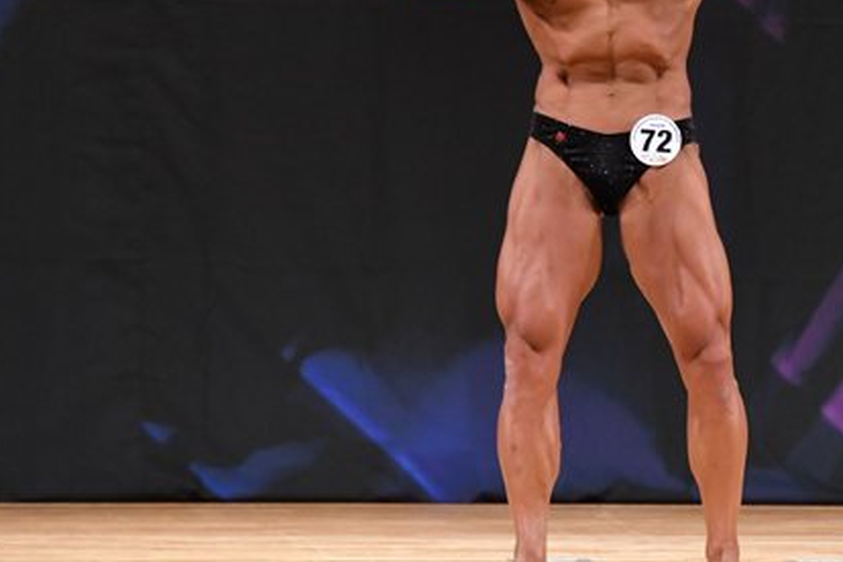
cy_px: 149
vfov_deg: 2.9
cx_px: 712
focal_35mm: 477
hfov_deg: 4.3
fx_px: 11169
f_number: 5.6
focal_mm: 170
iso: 3200
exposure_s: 1/400
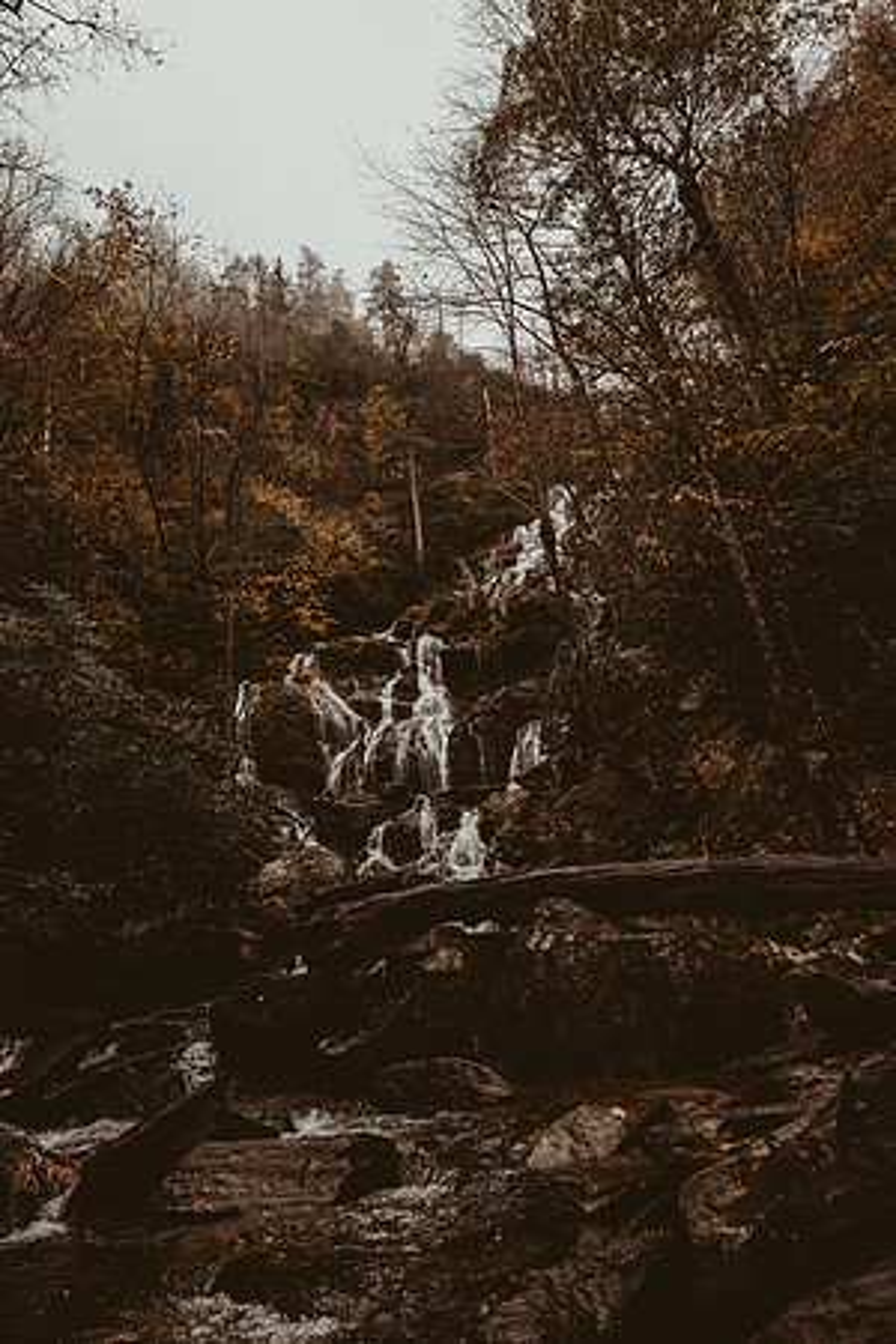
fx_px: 896
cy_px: 672
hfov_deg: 53.1
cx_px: 448
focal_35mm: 24
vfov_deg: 73.7
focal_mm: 24
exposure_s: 1/250
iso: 500
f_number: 5.6
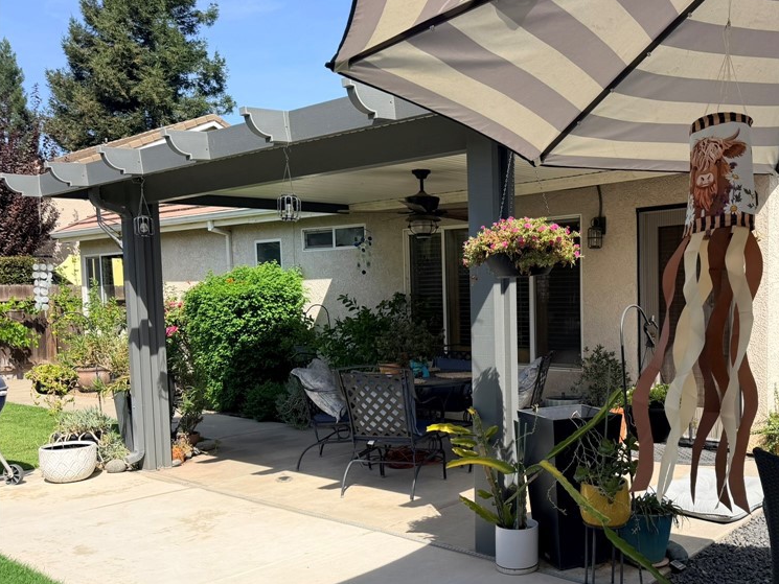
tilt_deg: -3.9
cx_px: 532
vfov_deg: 42.8
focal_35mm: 33
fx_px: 743
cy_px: 334
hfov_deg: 54.0
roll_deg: +1.1
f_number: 1.78
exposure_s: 1/3759
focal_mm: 6.76
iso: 80
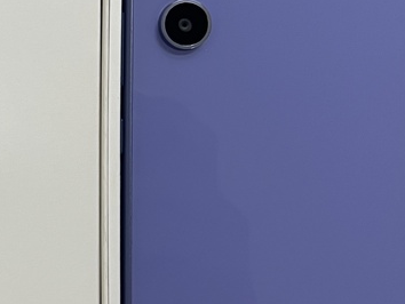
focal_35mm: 74
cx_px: -90
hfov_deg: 23.8
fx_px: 866
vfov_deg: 19.9
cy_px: 161
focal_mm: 5.7
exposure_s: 1/50
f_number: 1.5
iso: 125
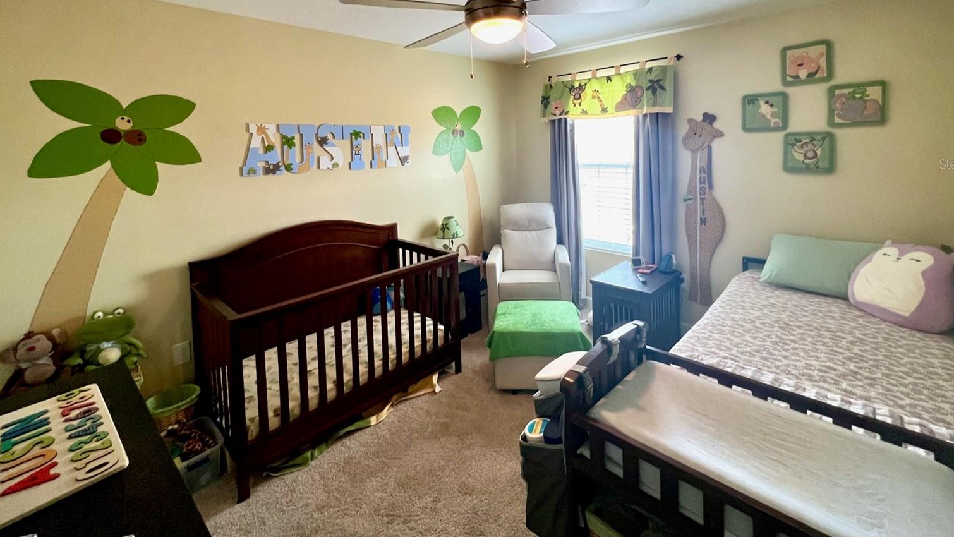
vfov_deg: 67.9
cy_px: 164
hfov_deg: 102.9
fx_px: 380
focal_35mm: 15
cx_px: 493
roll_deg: +1.5
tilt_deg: -3.5
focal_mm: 1.57
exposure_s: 1/120
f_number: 1.8
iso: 250
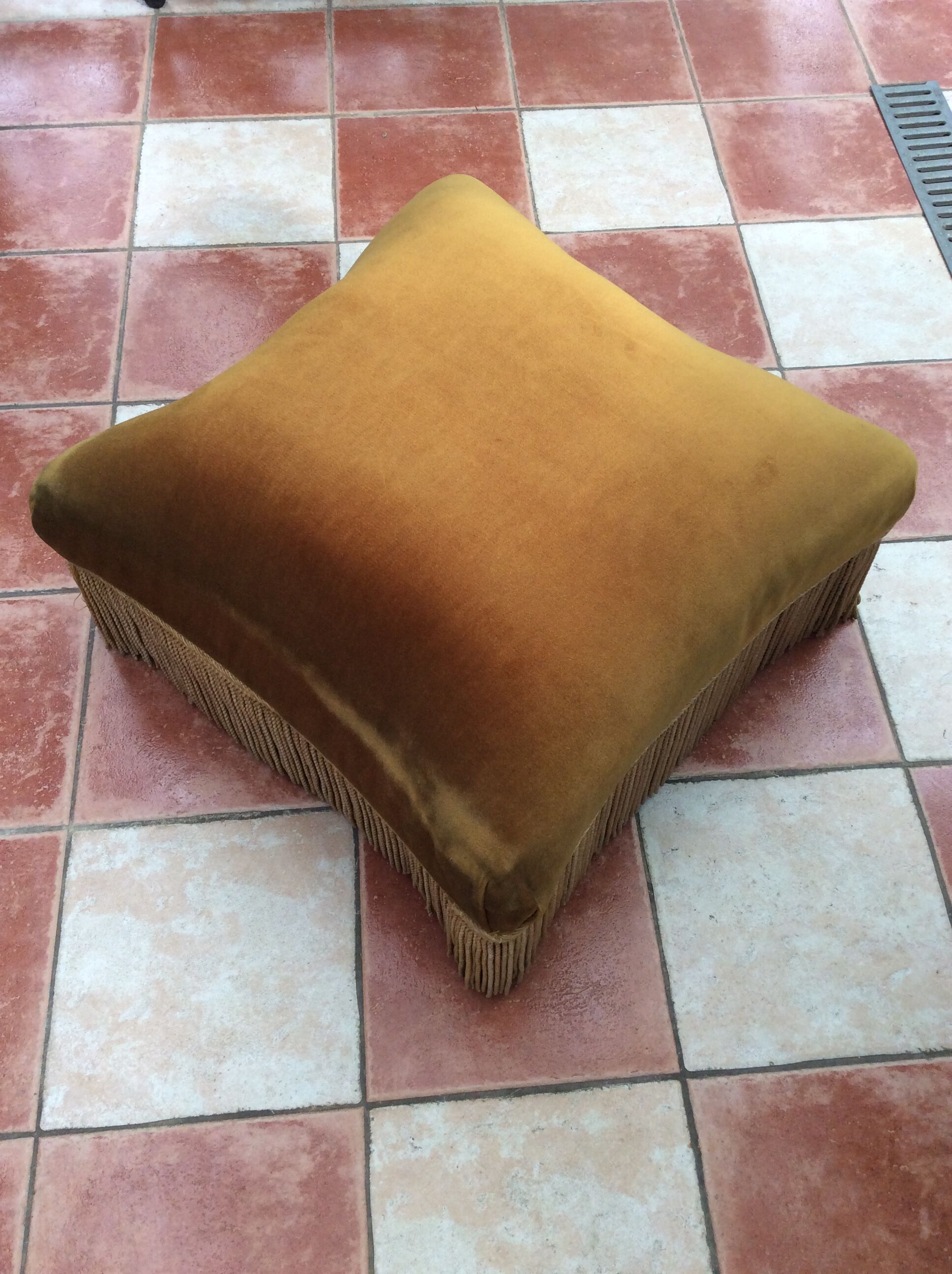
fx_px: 1177
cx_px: 476
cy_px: 637
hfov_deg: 44.1
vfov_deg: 56.9
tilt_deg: -58.3
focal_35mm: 32
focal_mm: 3.3
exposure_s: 1/100
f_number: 2.4
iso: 50
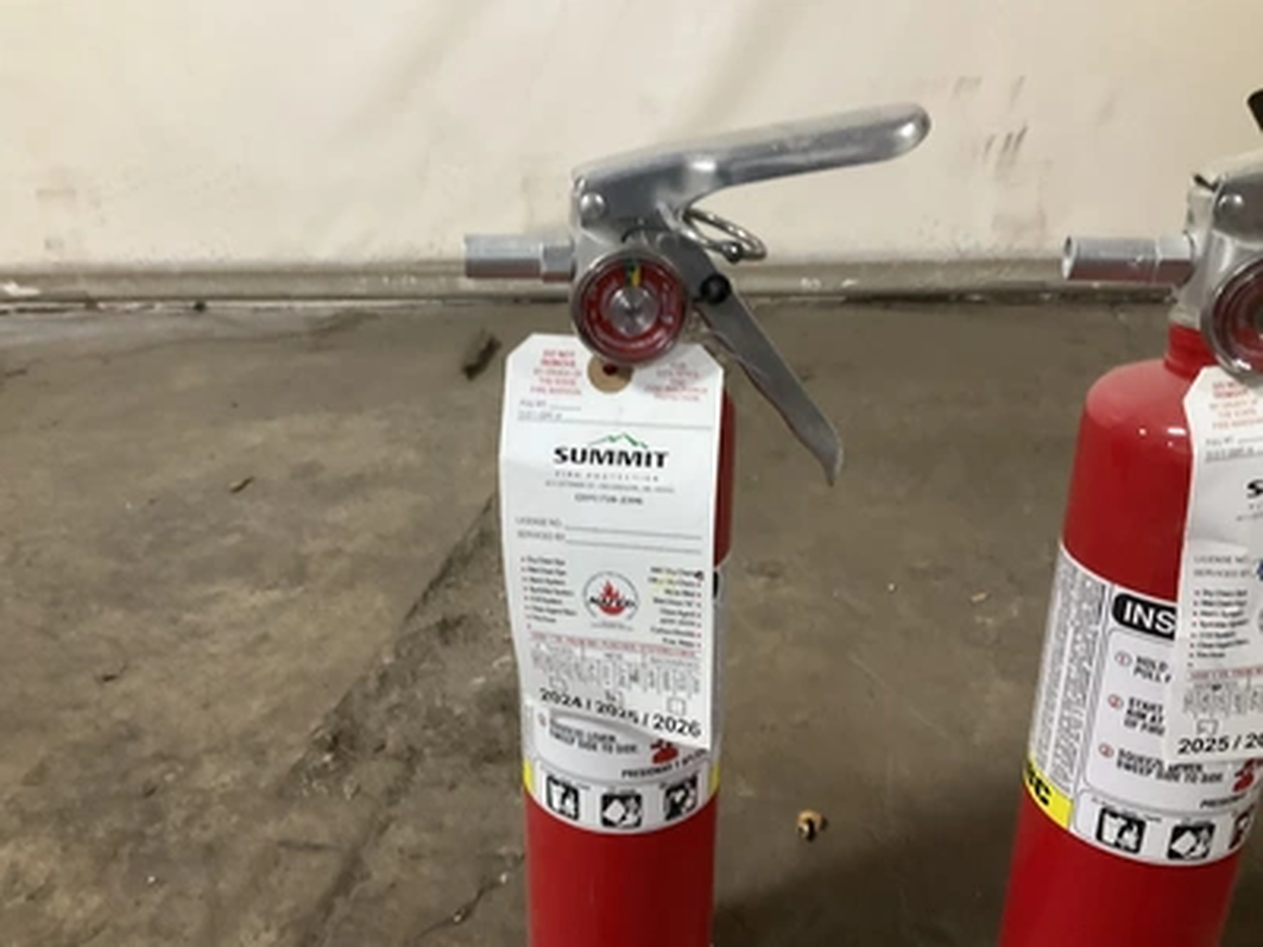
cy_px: 474
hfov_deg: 61.7
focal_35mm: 29
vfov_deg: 48.2
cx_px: 632
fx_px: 1058
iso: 250
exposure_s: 1/60
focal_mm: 3
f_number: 1.8
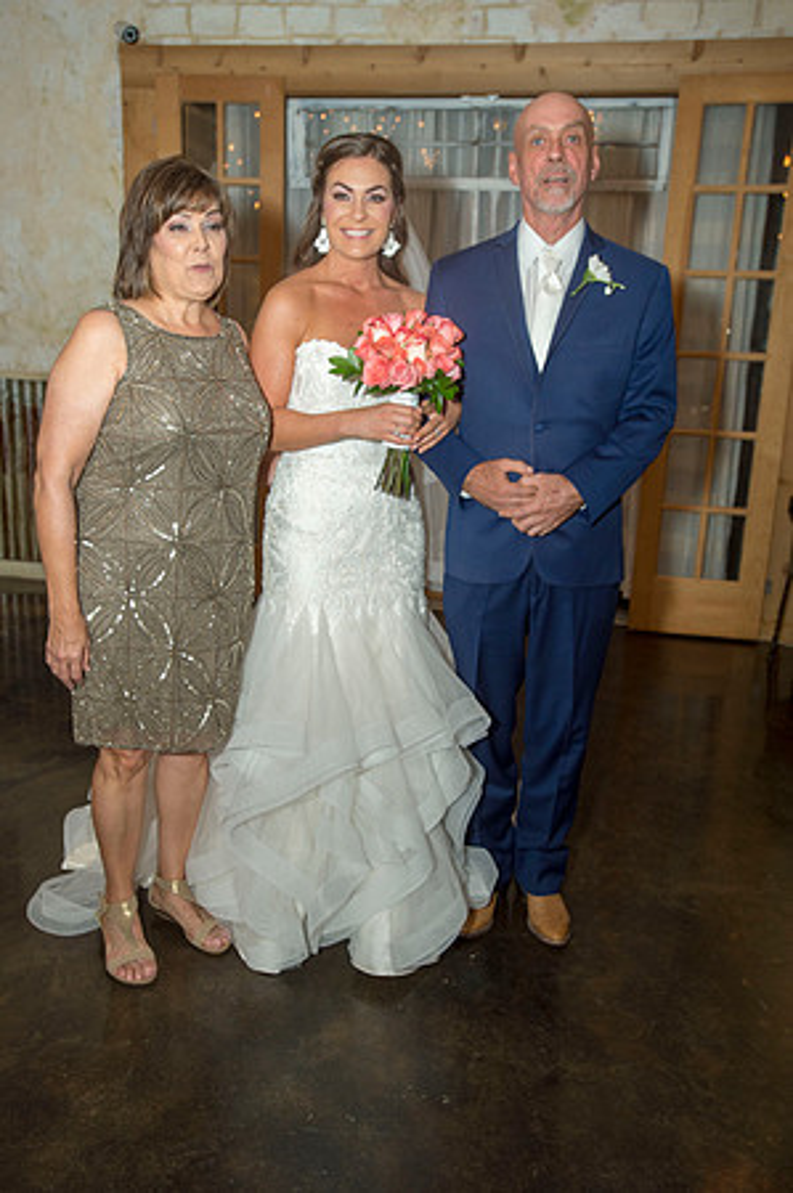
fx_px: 1060
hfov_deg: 41.0
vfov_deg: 58.8
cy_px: 596
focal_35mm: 32
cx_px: 396
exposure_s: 1/125
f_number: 5
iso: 640
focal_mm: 32
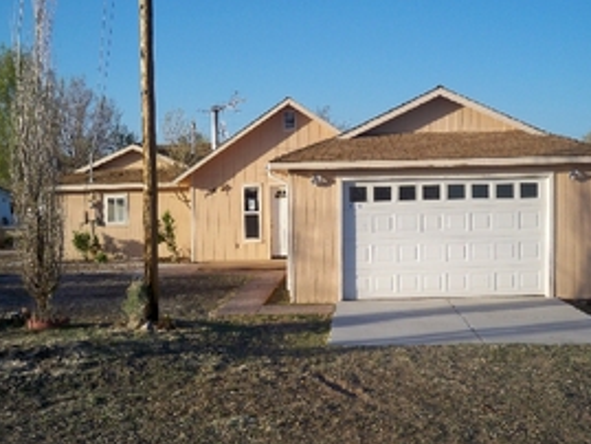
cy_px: 262
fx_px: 769
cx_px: 325
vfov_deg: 32.1
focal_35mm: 45
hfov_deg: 42.0
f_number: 3.1
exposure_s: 1/500
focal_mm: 6.3
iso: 80
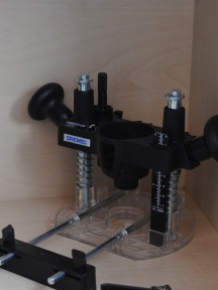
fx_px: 647
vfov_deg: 25.0
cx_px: 136
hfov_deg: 19.1
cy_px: 223
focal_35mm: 77
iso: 400
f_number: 4.8
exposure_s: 1/15
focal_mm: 32
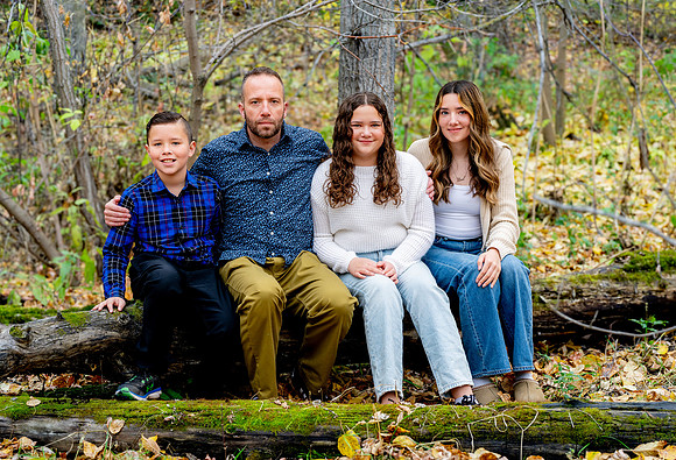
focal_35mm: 61
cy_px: 241
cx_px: 325
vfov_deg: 22.7
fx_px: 1145
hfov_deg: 32.9
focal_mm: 50
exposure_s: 1/250
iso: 250
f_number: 4
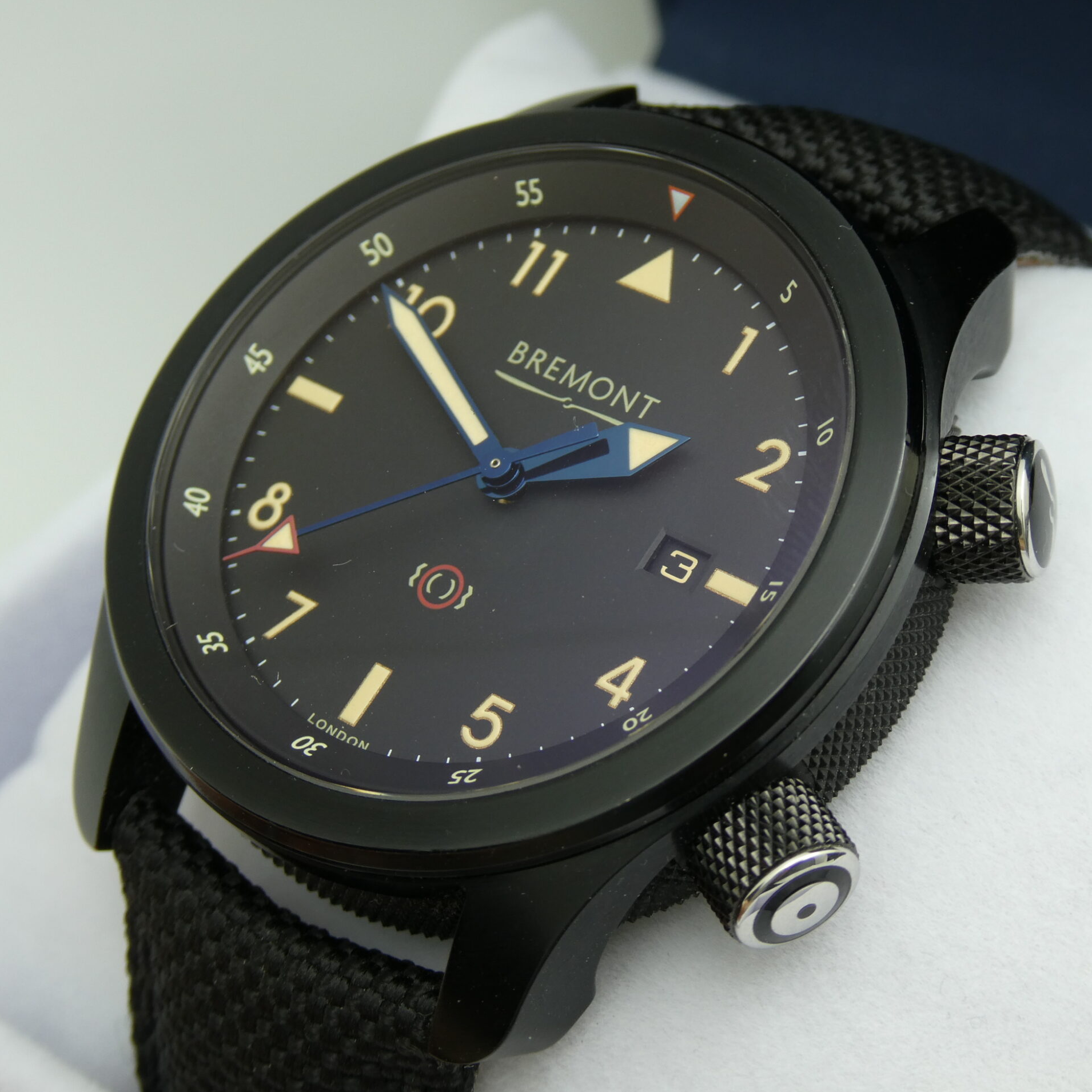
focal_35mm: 77
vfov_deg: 22.5
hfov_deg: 22.5
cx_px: 539
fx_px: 2748
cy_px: 547
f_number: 4.4
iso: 100
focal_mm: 11.7
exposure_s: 1/80
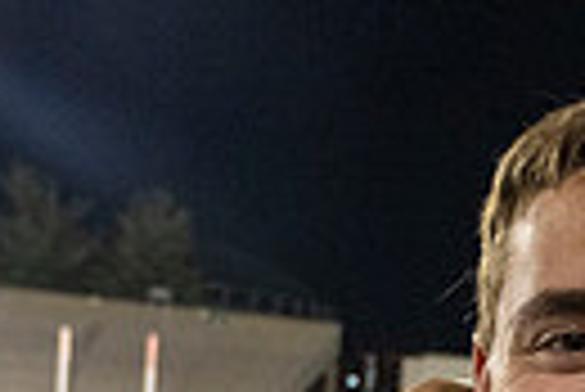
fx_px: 1741
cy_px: 620
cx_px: 666
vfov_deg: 12.1
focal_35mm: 107
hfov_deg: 18.3
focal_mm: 24
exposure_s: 1/500
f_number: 4
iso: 3200
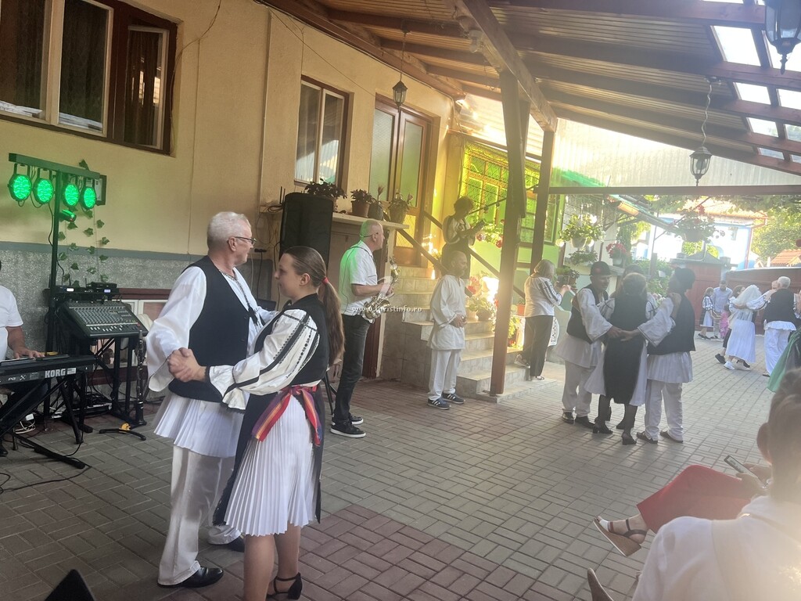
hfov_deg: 67.3
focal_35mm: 26
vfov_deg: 53.1
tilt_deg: -4.5
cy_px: 300
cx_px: 400
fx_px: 602
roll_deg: -4.9
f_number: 1.5
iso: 100
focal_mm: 5.7
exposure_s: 1/121
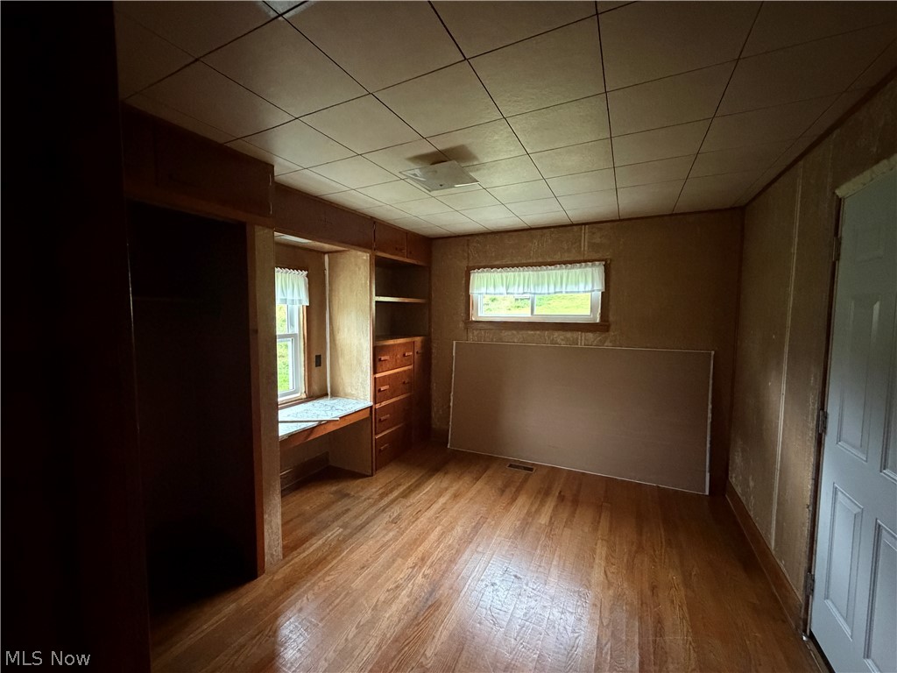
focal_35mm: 14
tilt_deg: -3.4
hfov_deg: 102.1
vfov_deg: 85.7
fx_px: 363
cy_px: 336
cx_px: 448
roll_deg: +0.4
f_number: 2.2
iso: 1250
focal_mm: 2.22
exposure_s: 1/36
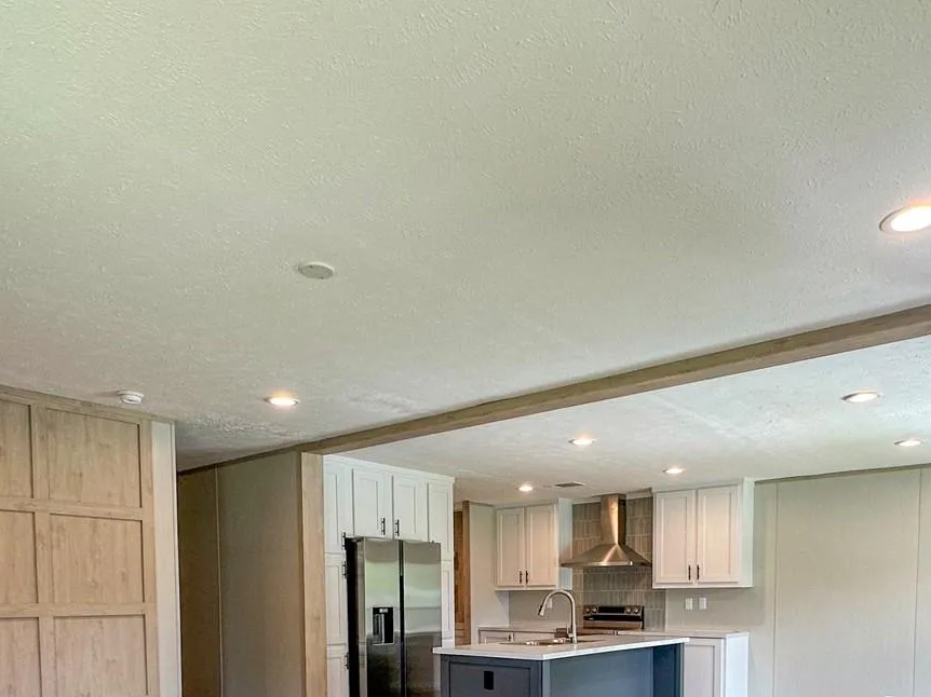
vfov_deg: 47.3
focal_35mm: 26
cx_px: 480
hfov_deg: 67.3
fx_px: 699
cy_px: 636
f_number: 2.2
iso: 100
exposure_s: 1/120
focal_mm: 2.22
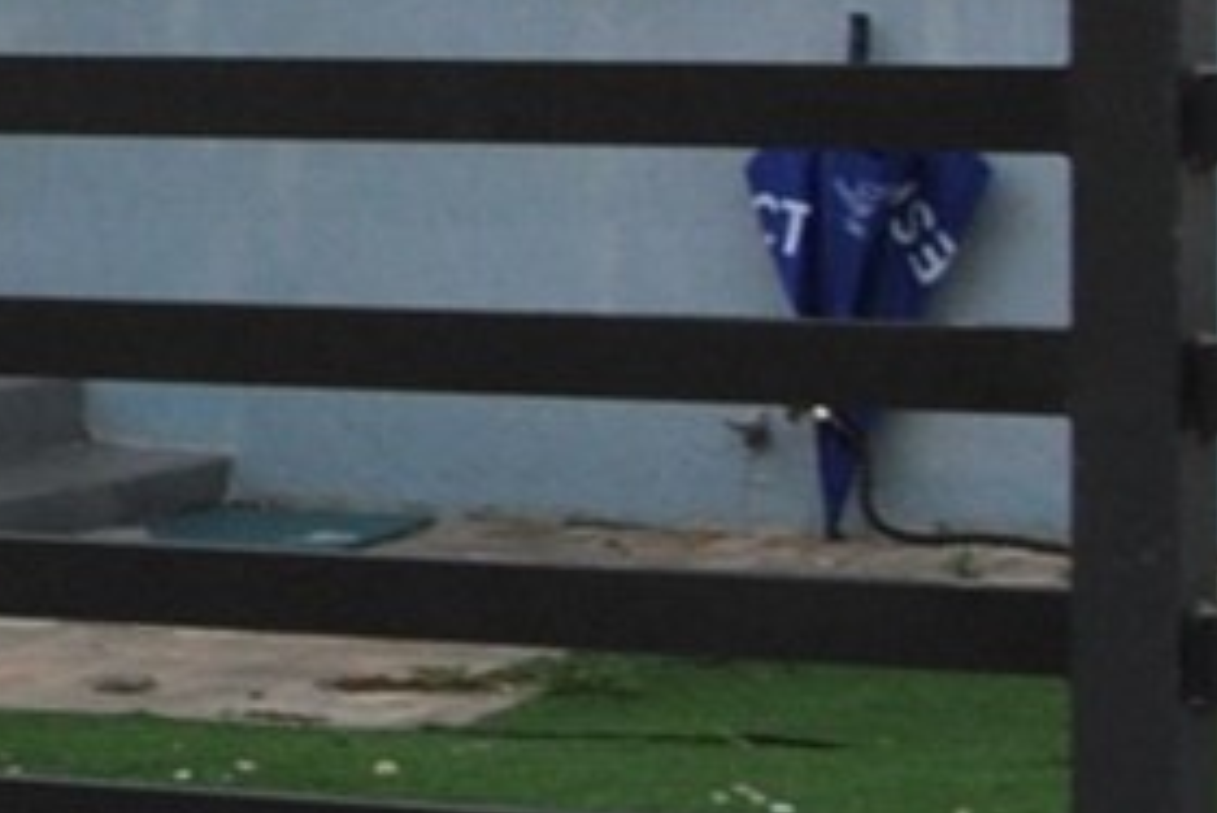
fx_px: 7982
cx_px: -1606
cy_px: -237
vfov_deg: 5.8
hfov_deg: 8.1
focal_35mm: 236
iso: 200
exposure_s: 1/60
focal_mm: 26
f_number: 4
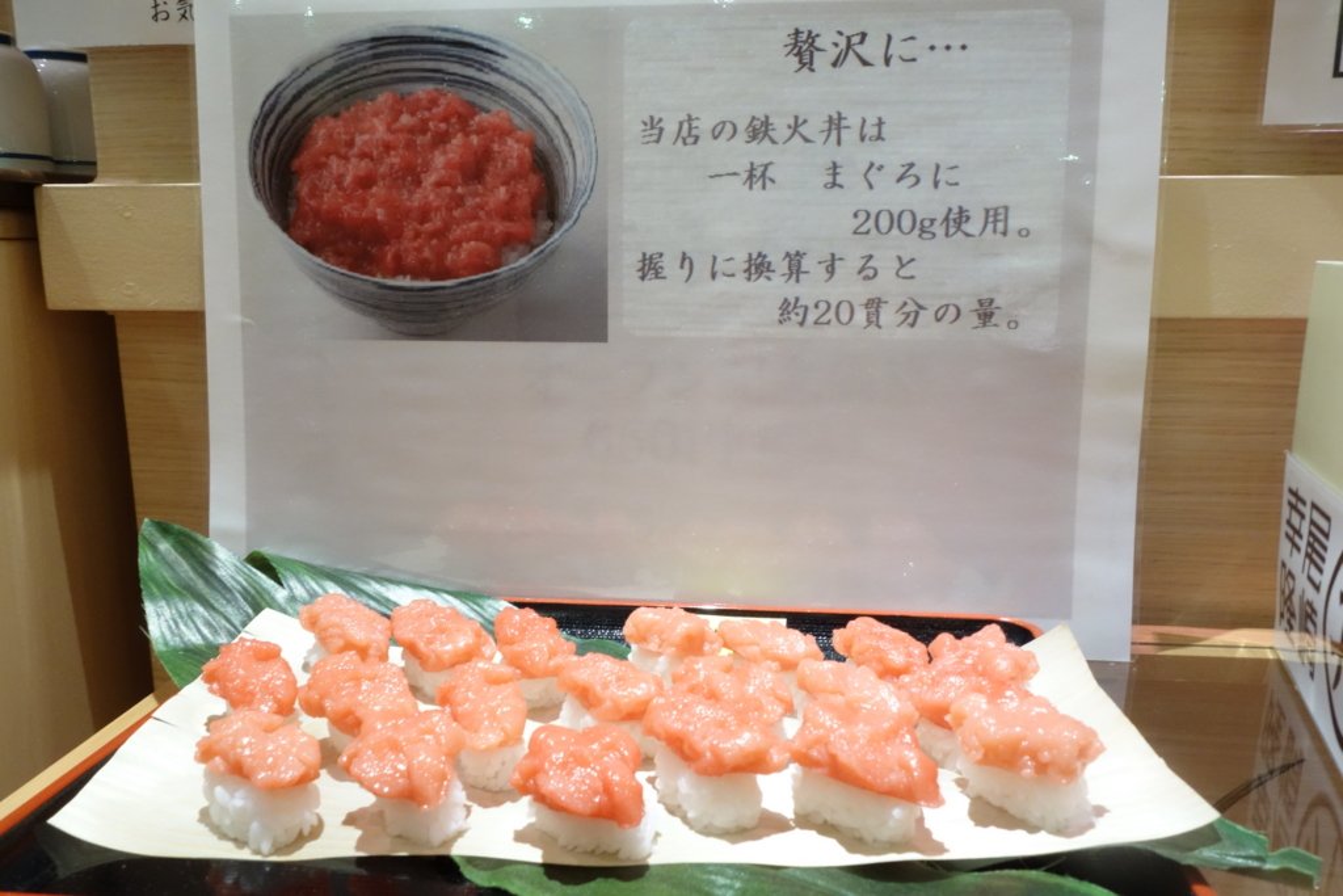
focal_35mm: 28
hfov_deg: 65.5
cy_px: 448
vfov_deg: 46.4
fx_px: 1045
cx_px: 672
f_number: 6.3
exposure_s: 1/30
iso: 1000
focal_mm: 10.4
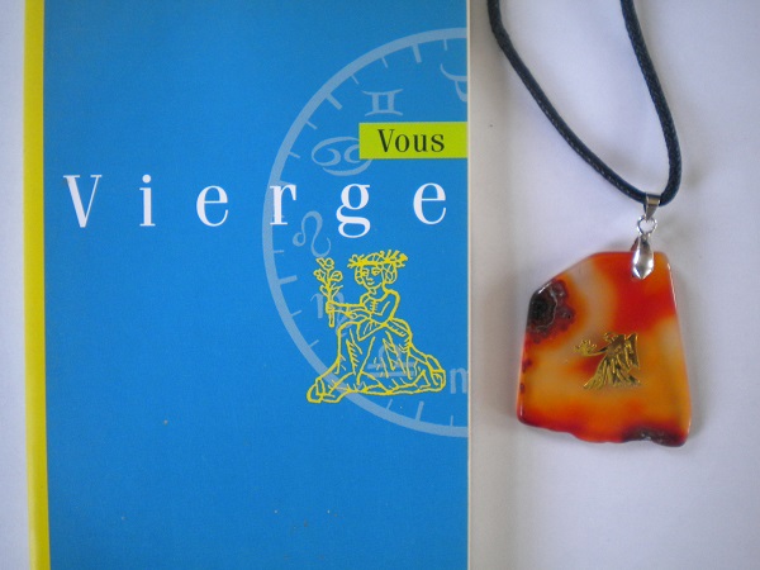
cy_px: 285
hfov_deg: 45.8
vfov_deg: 35.1
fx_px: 900
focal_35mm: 41
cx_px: 380
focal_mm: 7.4
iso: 274
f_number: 3.5
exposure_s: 1/60.4
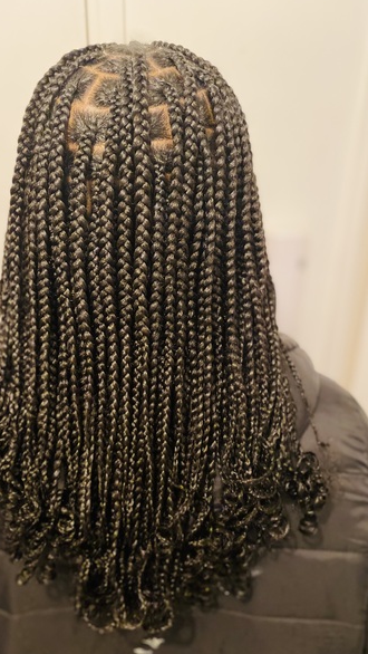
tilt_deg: -24.1
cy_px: 320
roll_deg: +1.9
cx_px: 128
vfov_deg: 66.0
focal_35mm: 29
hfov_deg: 39.8
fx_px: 503
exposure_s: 1/33
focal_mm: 4.25
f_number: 1.8
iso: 500
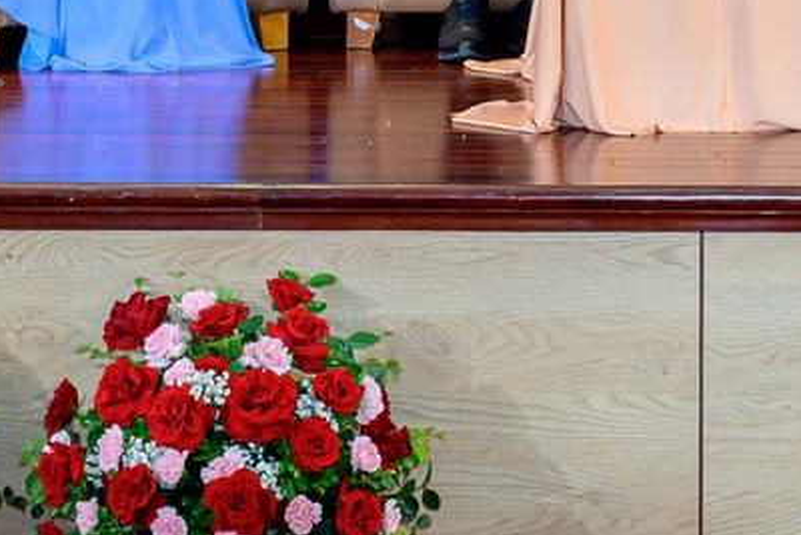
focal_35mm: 148
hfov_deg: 13.8
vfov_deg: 8.9
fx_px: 3283
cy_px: -405
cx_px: 743
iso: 640
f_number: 5.6
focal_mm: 29.5
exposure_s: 1/125
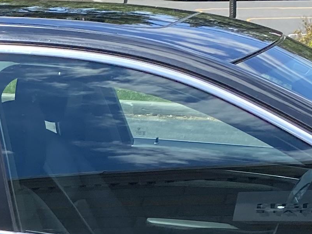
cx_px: -328
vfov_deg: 11.0
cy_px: 322
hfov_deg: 12.9
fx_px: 1181
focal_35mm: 131
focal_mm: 4.25
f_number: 1.8
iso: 32
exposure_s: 1/1522
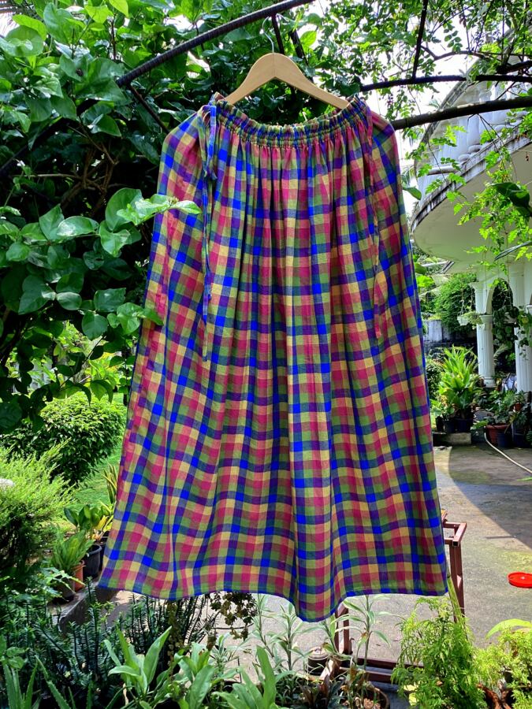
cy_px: 354
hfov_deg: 45.4
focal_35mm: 31
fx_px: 635
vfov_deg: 58.4
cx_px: 266
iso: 25
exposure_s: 1/132
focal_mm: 3.3
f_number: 2.4
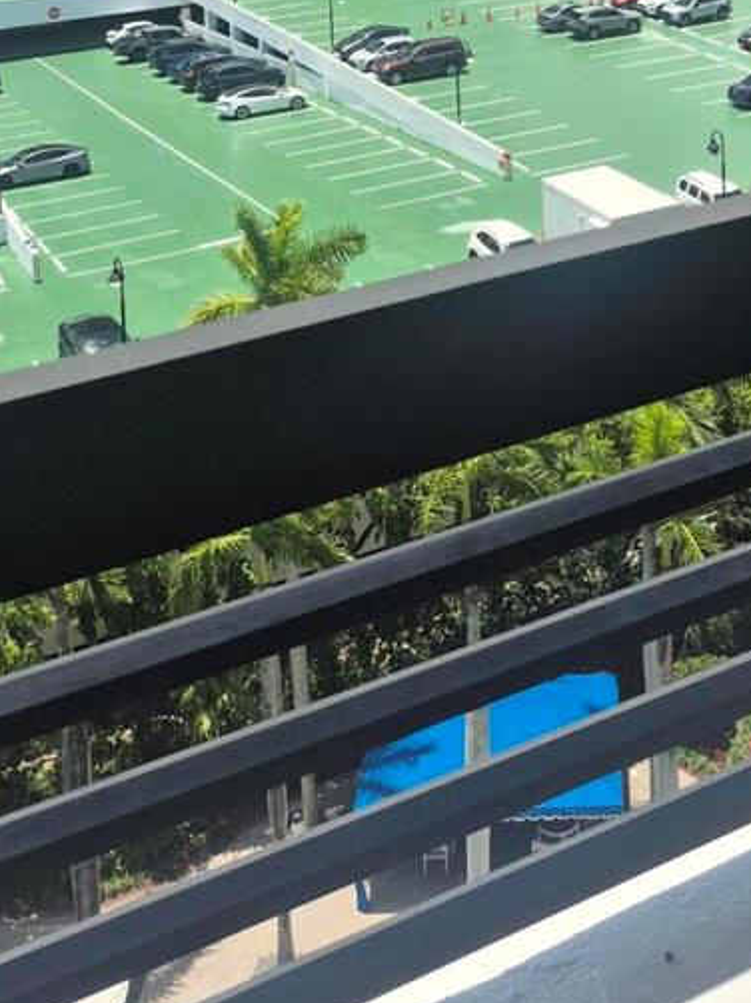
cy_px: -170
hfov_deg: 26.0
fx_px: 1592
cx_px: 625
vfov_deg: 30.3
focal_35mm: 55
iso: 25
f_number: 1.8
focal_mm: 5.4
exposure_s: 1/1620
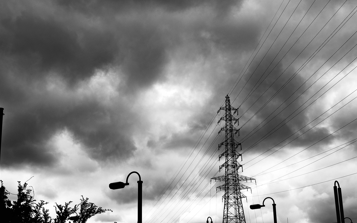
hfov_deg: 38.7
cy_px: 127
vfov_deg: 24.9
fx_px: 506
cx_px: 145
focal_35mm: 52
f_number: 7.1
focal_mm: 35
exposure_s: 1/640
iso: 100
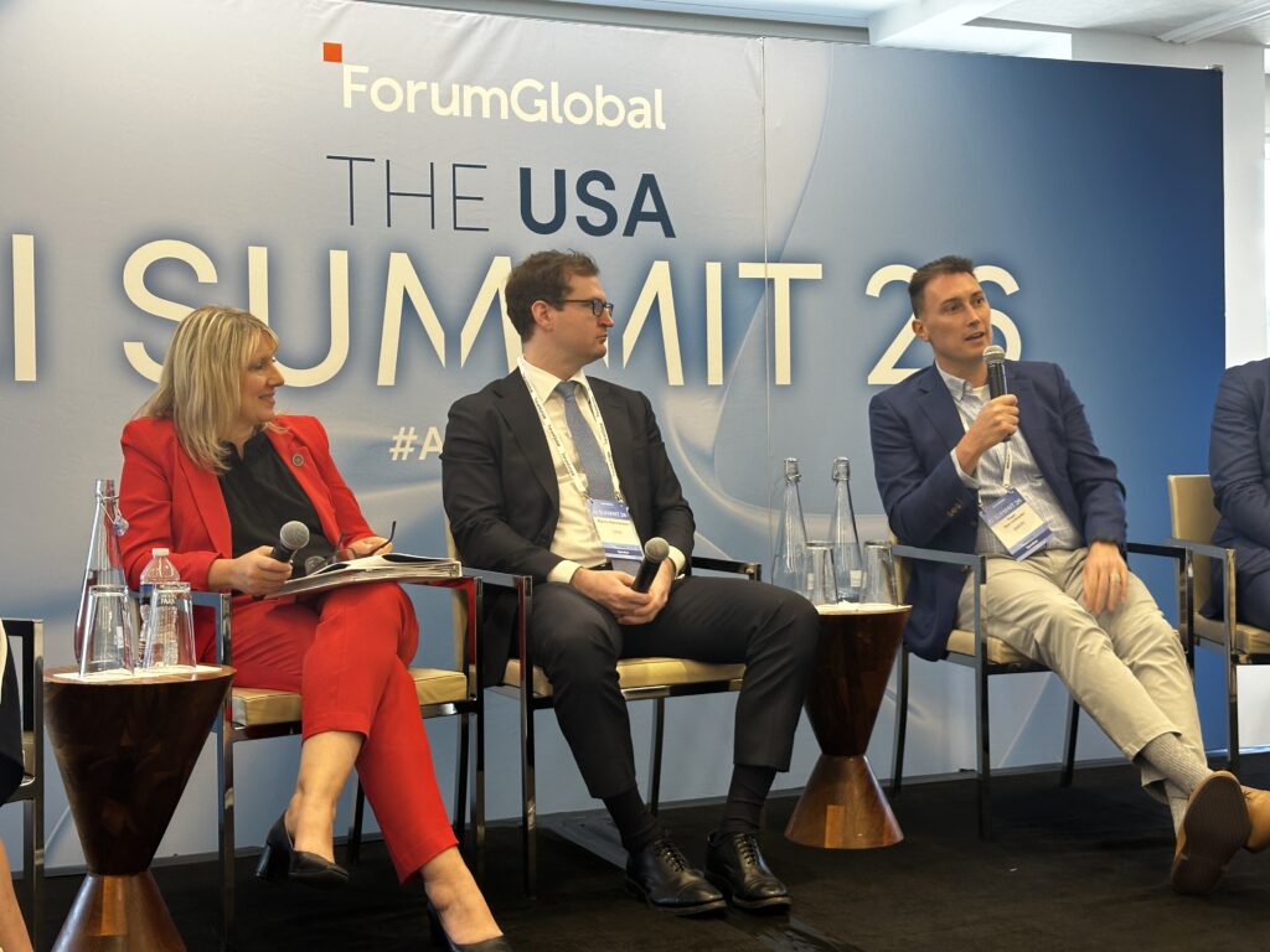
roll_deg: +1.3
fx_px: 1761
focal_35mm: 48
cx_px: 635
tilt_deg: +0.0
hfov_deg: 39.7
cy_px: 476
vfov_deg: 30.3
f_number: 1.78
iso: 80
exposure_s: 1/60
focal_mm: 6.86
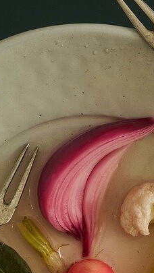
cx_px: 78
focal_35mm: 155
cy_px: 277
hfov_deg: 7.8
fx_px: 1125
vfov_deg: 13.7
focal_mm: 40
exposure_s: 1/160
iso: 400
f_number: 11
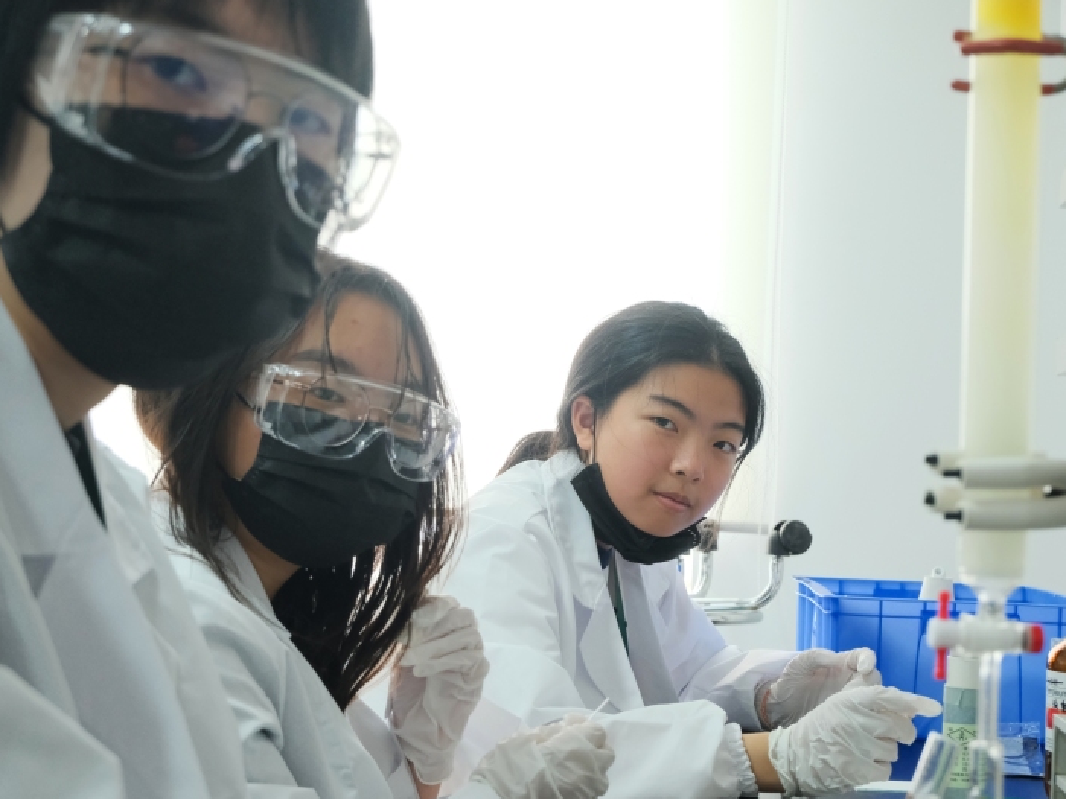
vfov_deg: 26.1
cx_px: 535
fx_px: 1725
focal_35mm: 56
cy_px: 404
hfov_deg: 34.3
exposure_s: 1/105
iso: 2000
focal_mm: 34.3
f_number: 5
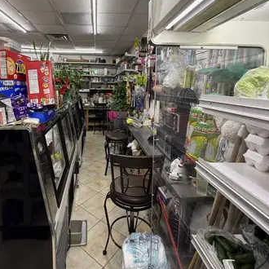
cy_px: 103
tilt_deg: -4.3
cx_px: 108
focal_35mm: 20
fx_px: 176
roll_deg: -0.9
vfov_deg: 73.7
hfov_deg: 74.1
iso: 320
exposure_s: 1/120
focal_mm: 2.22
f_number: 2.2
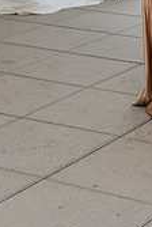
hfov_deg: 9.6
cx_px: 197
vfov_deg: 13.9
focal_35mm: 141
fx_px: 889
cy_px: -71
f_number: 2.8
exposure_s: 1/160
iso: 100
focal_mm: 35
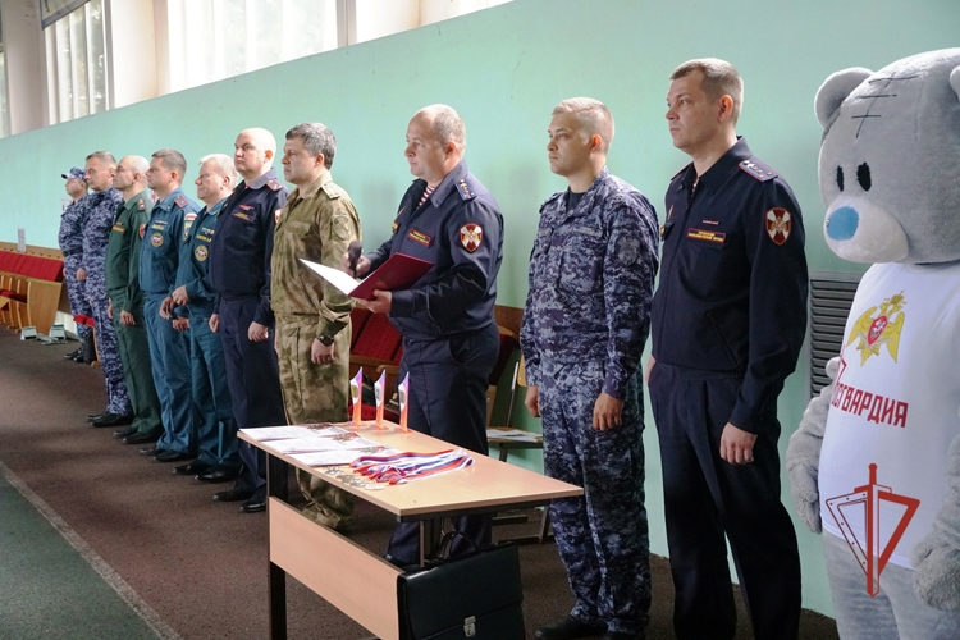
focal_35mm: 50
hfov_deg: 40.0
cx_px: 480
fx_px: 1320
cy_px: 320
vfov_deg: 27.3
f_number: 4.5
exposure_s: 1/160
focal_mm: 33
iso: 2000
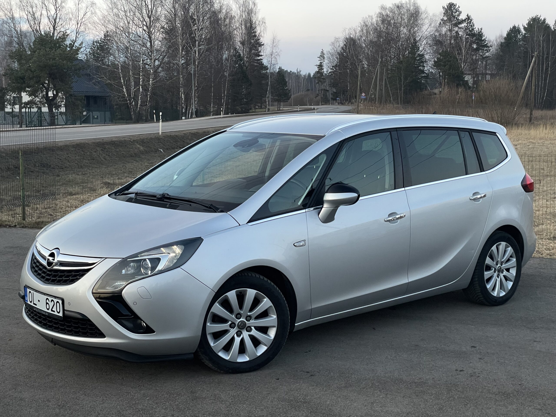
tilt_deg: -6.2
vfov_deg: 28.0
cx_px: 278
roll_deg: +0.2
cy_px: 208
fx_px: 835
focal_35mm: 52
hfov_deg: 36.8
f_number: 2
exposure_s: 1/99
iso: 80
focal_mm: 6
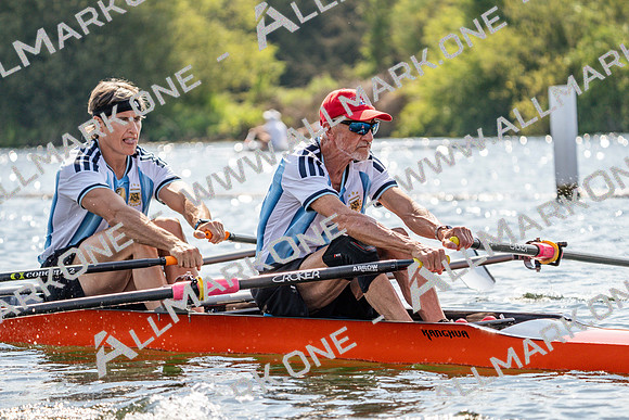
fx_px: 3495
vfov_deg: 6.9
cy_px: 210
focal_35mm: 200
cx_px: 314
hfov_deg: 10.3
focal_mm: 200
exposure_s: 1/1600
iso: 320
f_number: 5.6
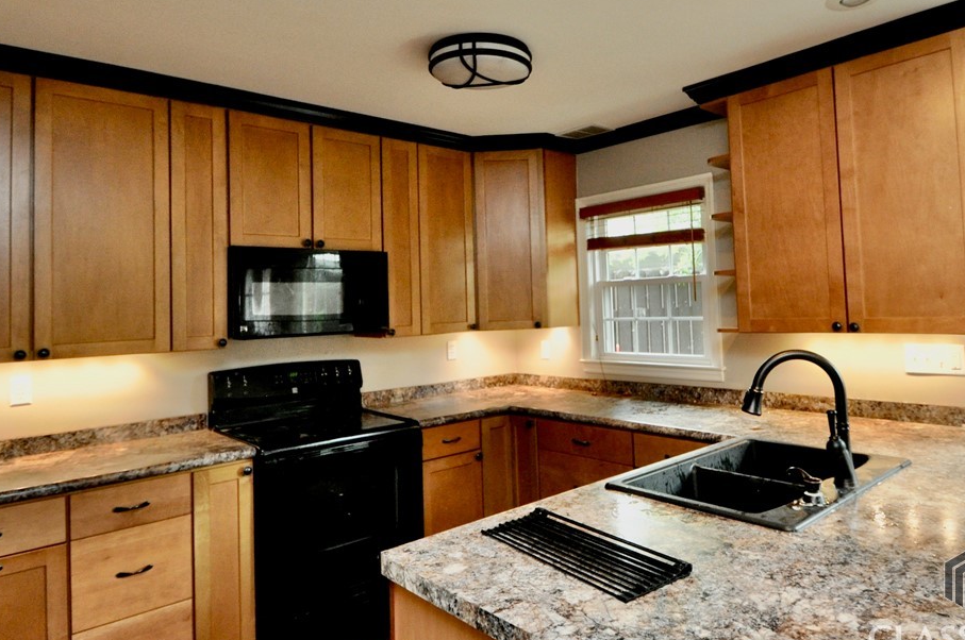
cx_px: 514
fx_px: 482
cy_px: 274
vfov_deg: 66.9
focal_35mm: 18
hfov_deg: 90.0
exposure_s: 1/60
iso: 800
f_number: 4
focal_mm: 10
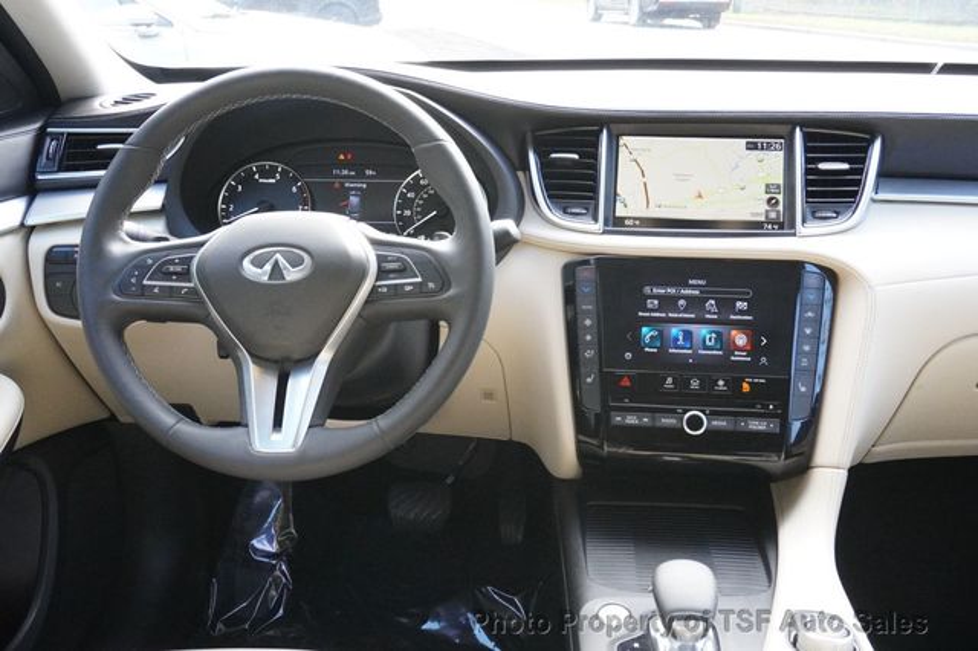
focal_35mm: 38
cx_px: 489
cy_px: 326
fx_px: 1018
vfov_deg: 35.5
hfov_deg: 51.3
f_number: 9
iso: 6400
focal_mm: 25
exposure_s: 1/250
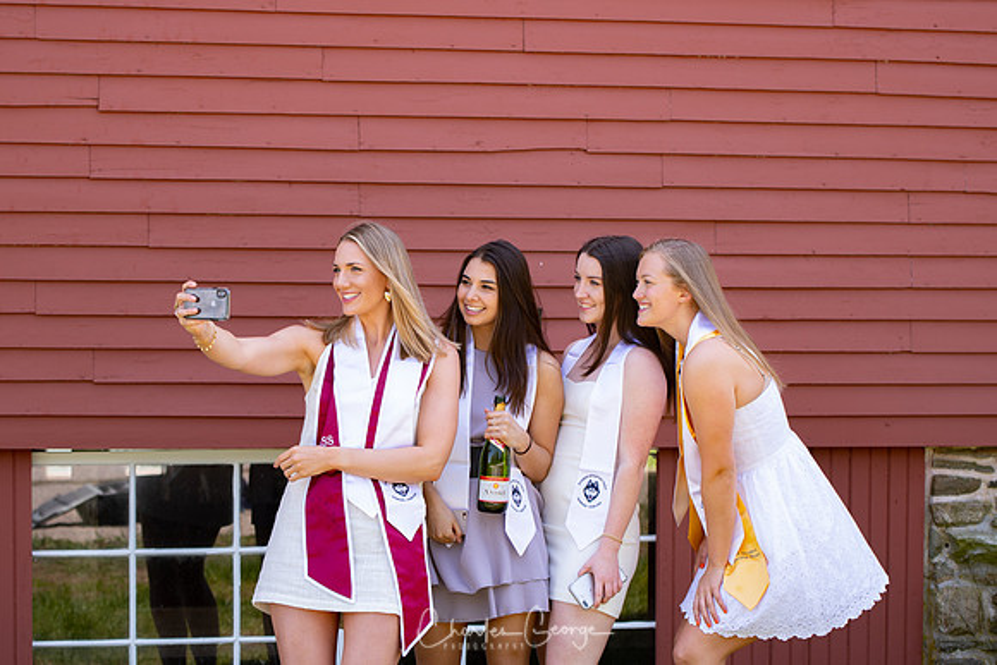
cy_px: 332
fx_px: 2908
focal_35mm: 105
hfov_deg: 19.5
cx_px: 498
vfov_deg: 13.0
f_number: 2.8
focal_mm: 70
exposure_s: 1/250
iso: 100
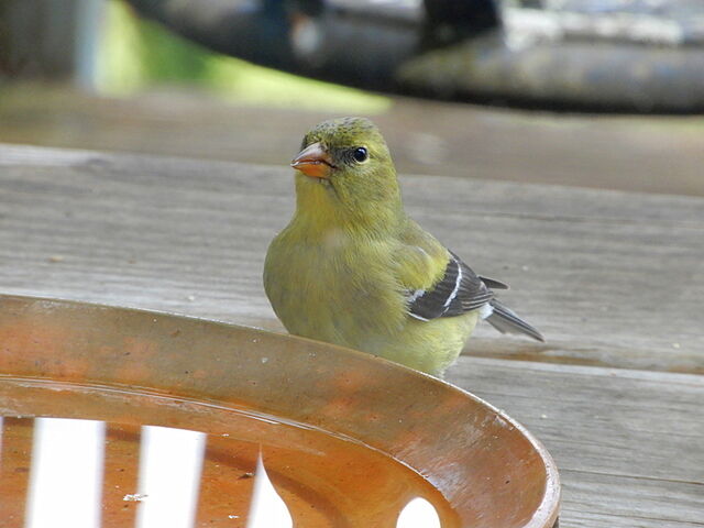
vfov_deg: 2.7
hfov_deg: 3.6
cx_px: 352
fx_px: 11186
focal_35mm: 550
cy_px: 264
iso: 400
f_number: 8
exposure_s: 1/125
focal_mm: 98.1
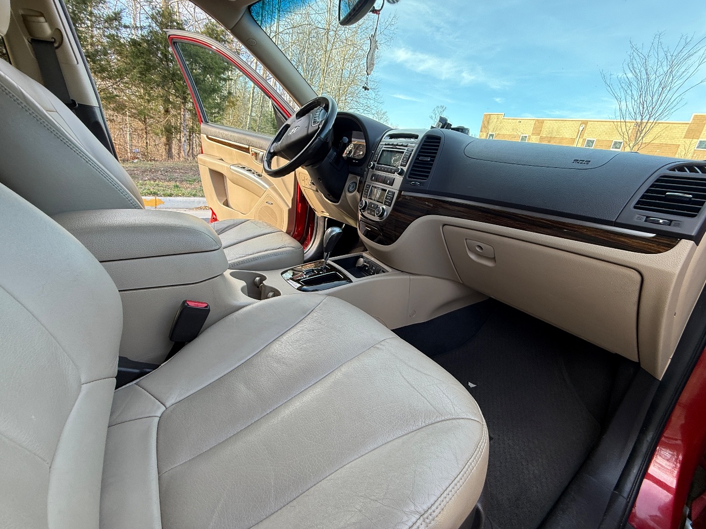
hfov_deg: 98.0
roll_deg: -8.8
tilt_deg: -16.5
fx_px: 306
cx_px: 378
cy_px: 246
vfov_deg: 81.6
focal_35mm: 15
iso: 64
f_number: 2.2
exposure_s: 1/102
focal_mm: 2.22
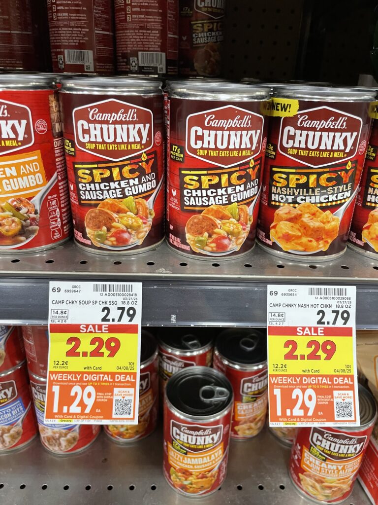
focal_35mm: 26
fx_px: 379
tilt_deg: -27.1
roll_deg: -2.6
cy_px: 252
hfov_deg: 53.1
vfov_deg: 67.3
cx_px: 189
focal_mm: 4.2
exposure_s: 1/60
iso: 200
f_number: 1.6
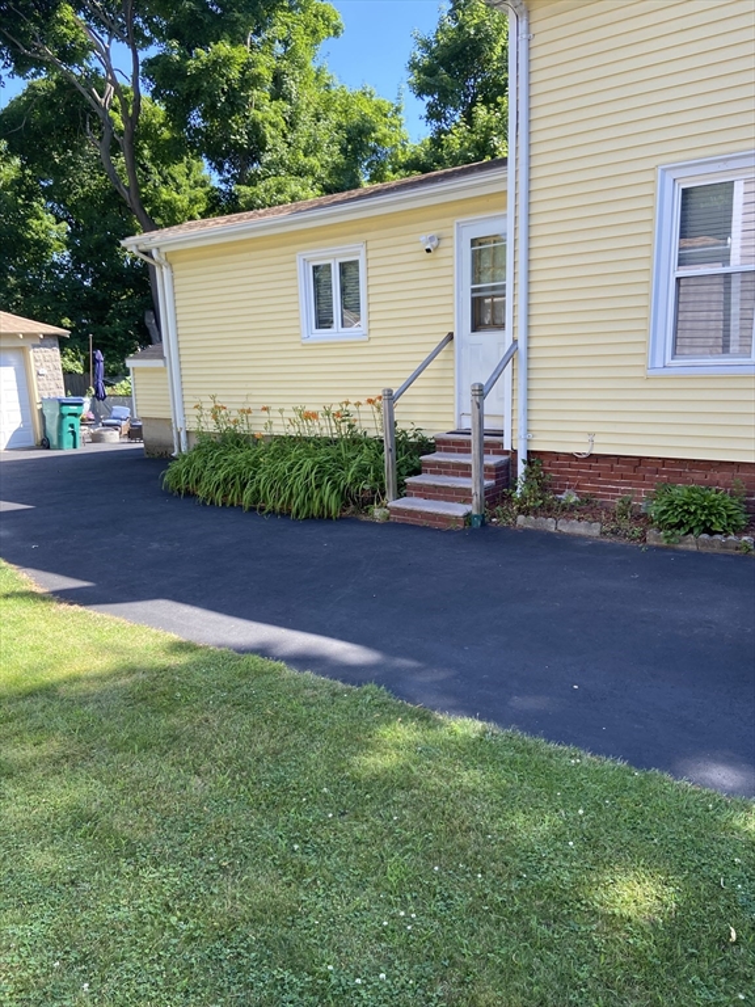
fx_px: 756
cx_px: 378
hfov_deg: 53.1
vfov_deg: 67.3
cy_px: 504
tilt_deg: -10.9
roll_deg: +2.4
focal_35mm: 26
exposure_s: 1/385
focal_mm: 4.25
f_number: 1.8
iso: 32
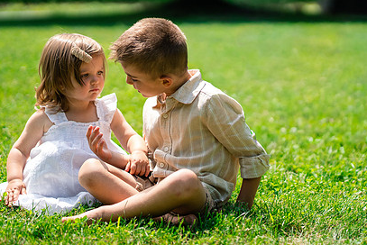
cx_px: 222
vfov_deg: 11.3
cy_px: 87
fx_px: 1234
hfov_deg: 16.9
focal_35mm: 121
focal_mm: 85
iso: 400
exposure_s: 1/6400
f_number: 2
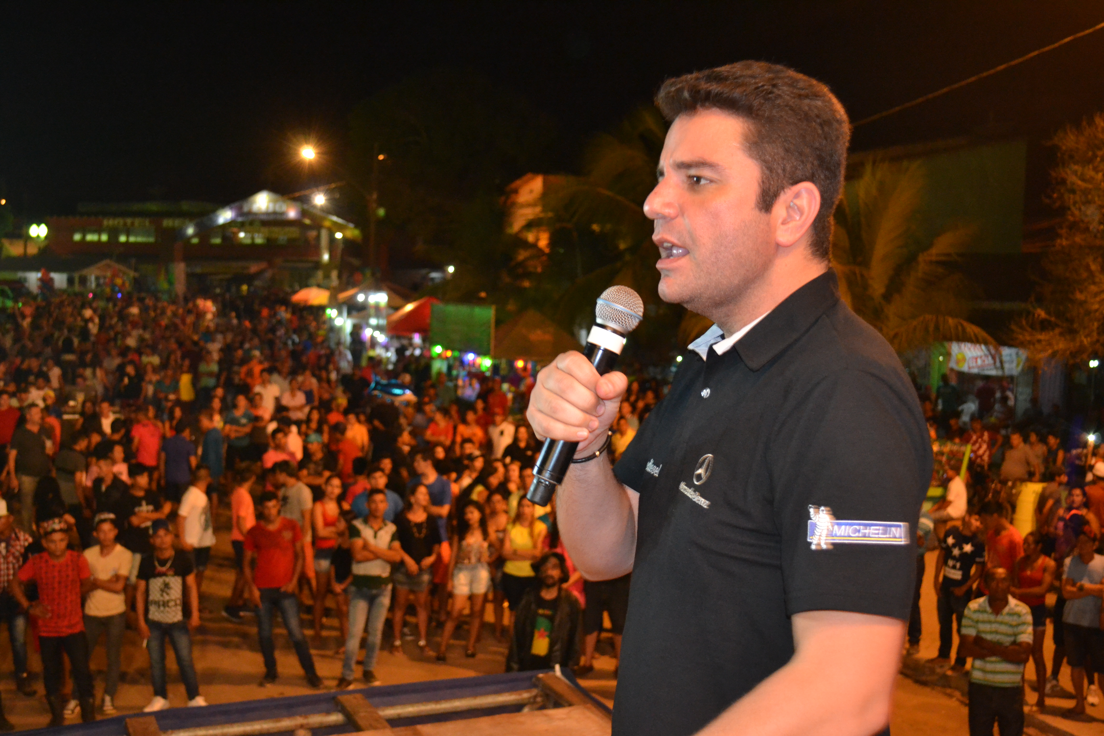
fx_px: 1288
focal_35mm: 42
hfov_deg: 46.4
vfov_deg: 31.9
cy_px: 368
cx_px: 552
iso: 2200
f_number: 4.5
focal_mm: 28
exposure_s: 1/60
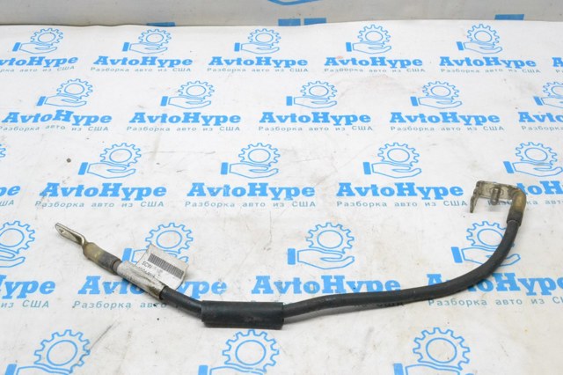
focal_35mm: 39
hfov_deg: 49.6
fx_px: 610
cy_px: 188
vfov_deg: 34.2
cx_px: 282
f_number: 13
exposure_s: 1/100
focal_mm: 26
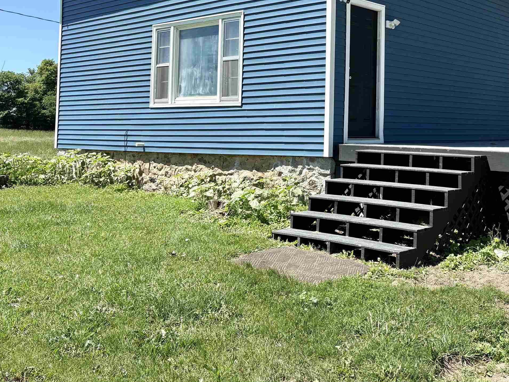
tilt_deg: +2.9
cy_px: 94
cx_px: 402
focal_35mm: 42
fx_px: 617
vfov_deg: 33.6
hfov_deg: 42.9
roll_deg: -0.9
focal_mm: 5.96
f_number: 1.6
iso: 50
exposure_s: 1/1848
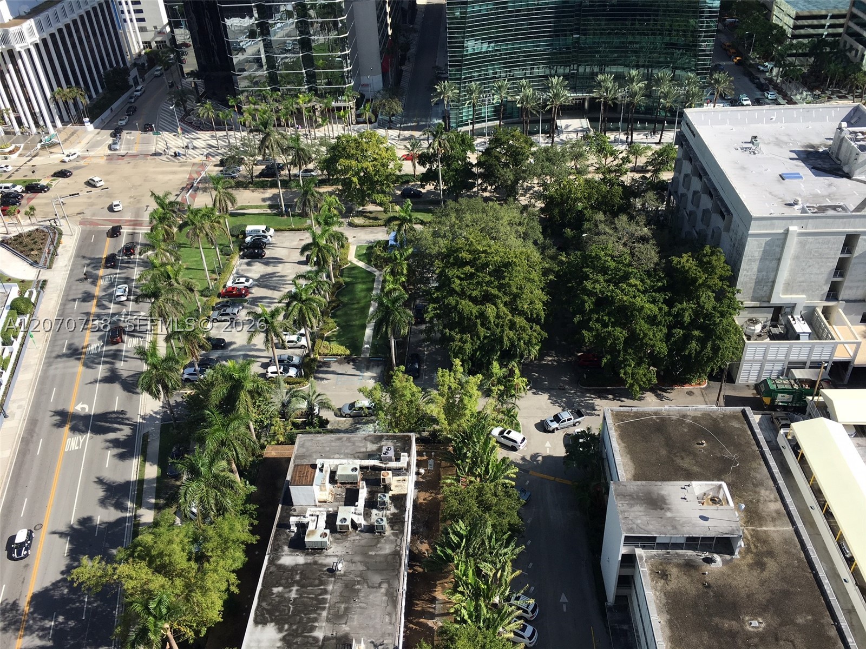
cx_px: 433
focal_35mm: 29
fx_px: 726
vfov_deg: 48.2
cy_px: 324
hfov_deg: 61.7
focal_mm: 4.15
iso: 25
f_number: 2.2
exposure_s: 1/1183
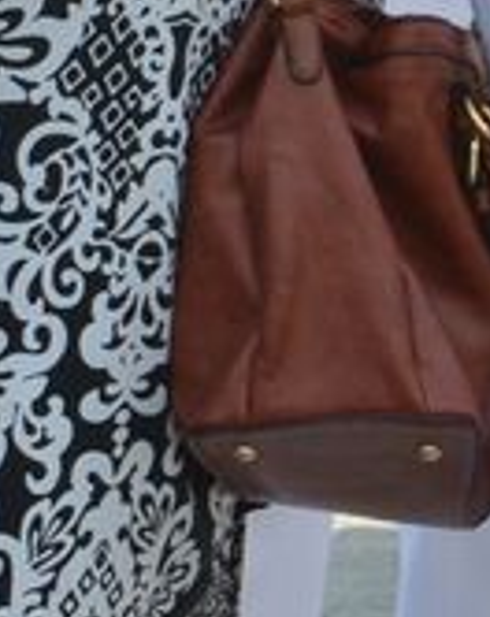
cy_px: -719
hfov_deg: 3.1
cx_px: -286
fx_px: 9079
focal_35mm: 499
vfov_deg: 3.8
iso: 250
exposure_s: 1/400
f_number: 9
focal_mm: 42
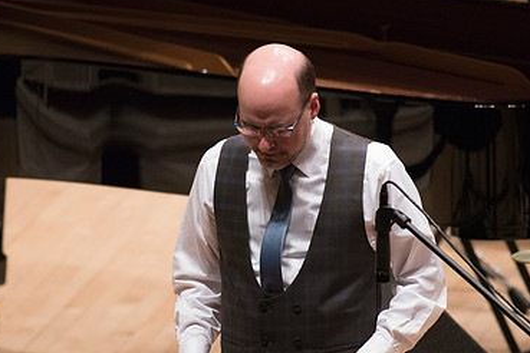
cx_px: 259
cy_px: 217
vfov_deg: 1.5
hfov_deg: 2.2
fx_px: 13867
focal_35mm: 942
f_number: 5.6
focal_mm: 600
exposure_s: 1/160
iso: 6400
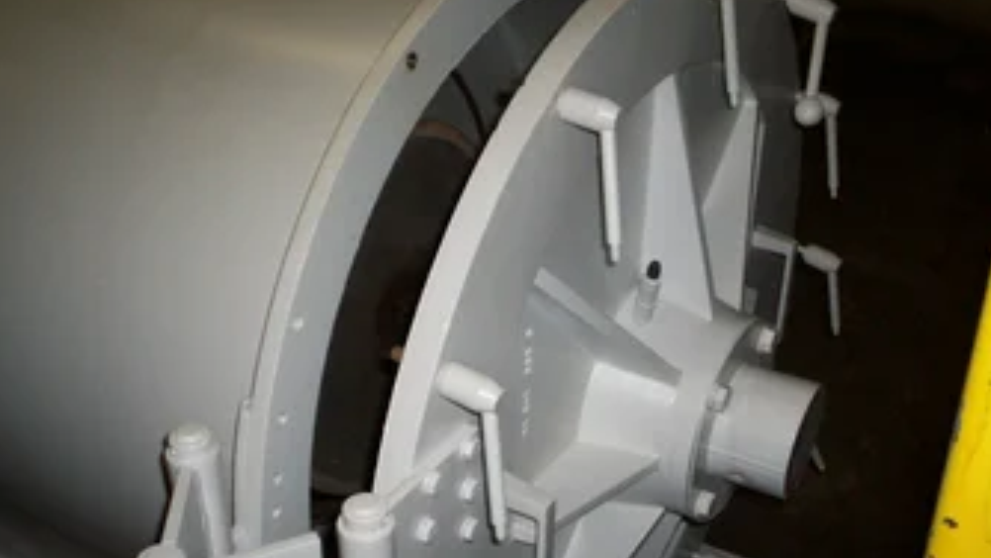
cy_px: 306
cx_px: 534
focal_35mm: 47
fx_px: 1235
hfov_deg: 43.7
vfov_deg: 25.4
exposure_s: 1/64
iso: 140
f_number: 4.5
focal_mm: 5.9
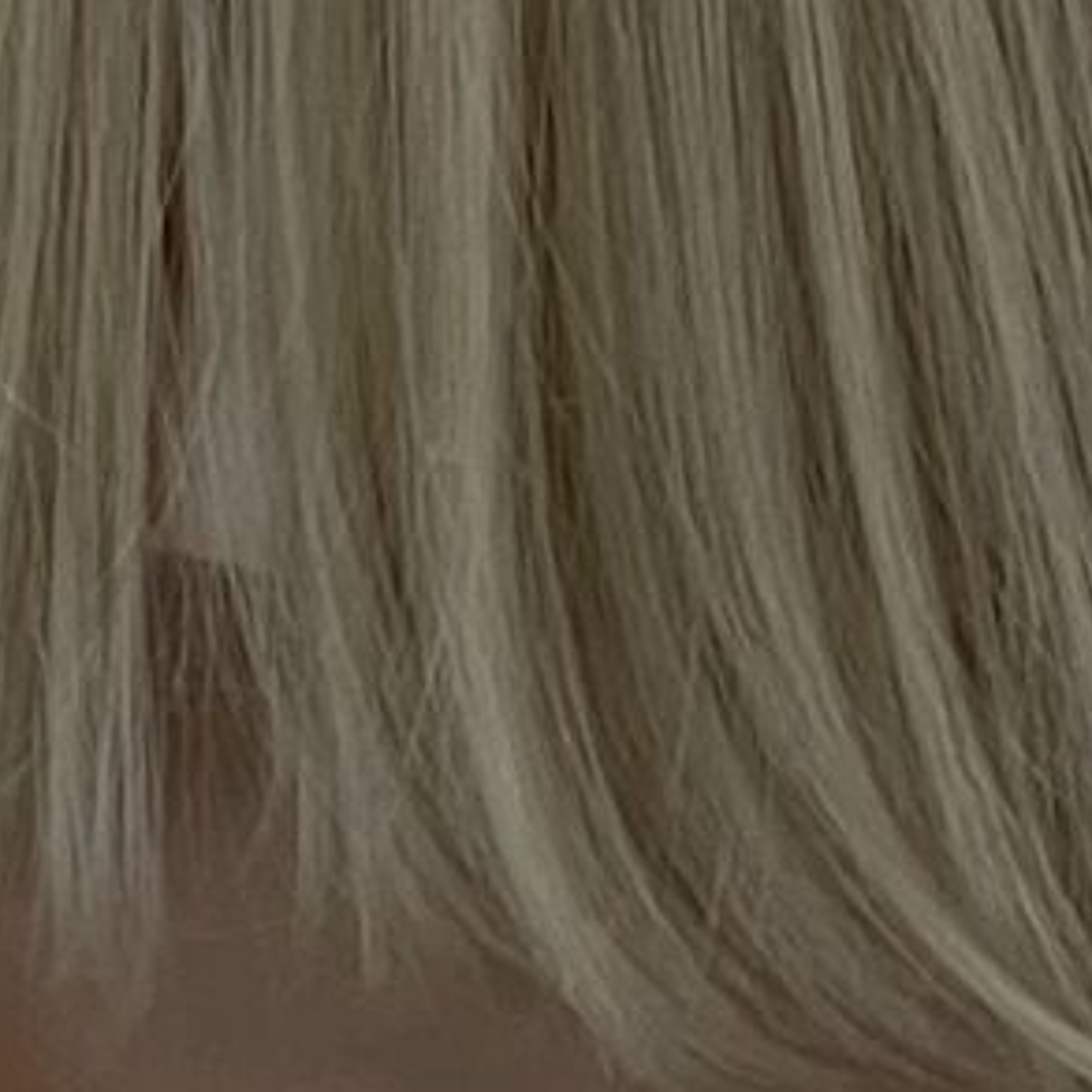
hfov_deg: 2.9
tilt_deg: -12.1
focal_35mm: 595
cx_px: 872
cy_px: -1673
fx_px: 21236
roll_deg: -0.2
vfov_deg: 2.9
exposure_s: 1/100
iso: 160
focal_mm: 9
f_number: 2.8
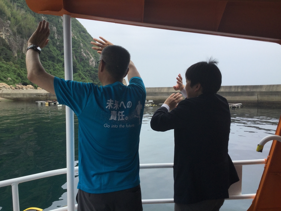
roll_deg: -0.5
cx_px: 140
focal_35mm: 31
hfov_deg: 58.4
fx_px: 252
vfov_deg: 45.4
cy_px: 106
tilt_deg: -4.1
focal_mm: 3.3
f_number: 2.4
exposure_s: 1/1058
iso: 25
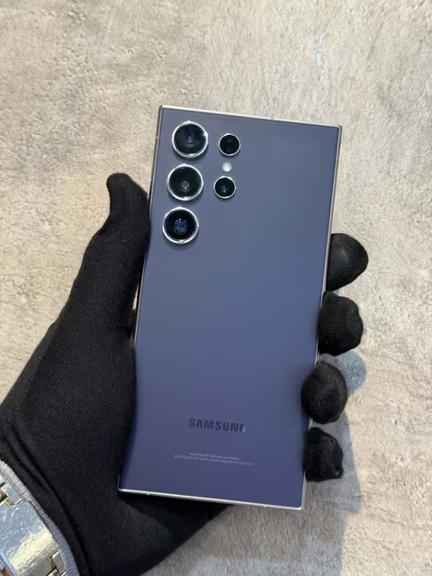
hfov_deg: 30.3
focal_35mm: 48
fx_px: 799
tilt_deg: +6.5
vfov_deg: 39.7
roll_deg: -17.1
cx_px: 216
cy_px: 288
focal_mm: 6.76
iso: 125
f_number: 1.78
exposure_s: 1/50
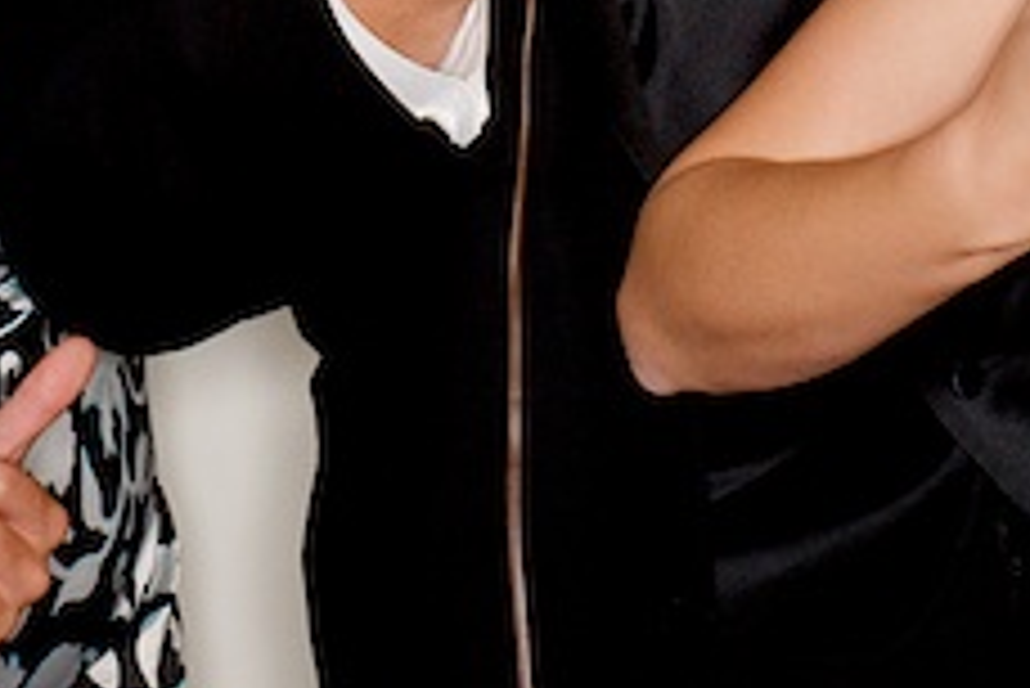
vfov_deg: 5.8
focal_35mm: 236
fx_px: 6756
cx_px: 760
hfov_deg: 8.7
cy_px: -427
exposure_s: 1/250
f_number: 16
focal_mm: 40
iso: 200
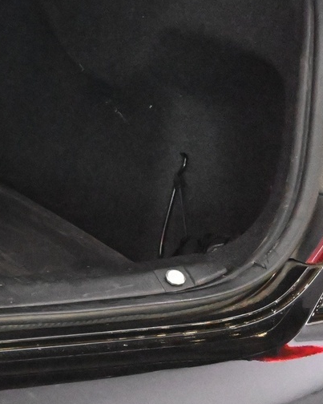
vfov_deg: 9.7
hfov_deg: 7.5
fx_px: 2379
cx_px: -318
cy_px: 31
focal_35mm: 199
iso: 10000
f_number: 6
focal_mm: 44
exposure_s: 1/80
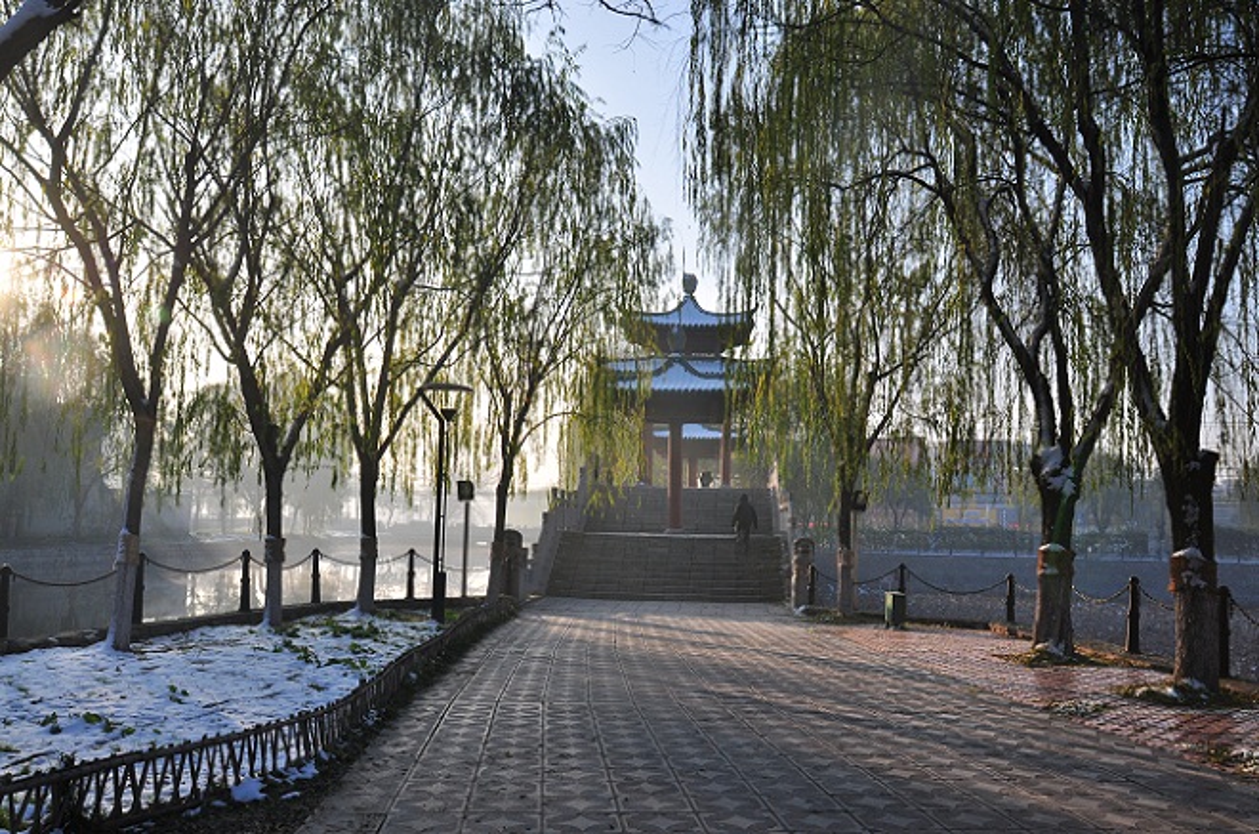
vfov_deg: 43.4
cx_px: 630
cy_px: 417
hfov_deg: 62.0
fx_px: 1047
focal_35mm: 30
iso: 200
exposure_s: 1/400
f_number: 8
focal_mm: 20
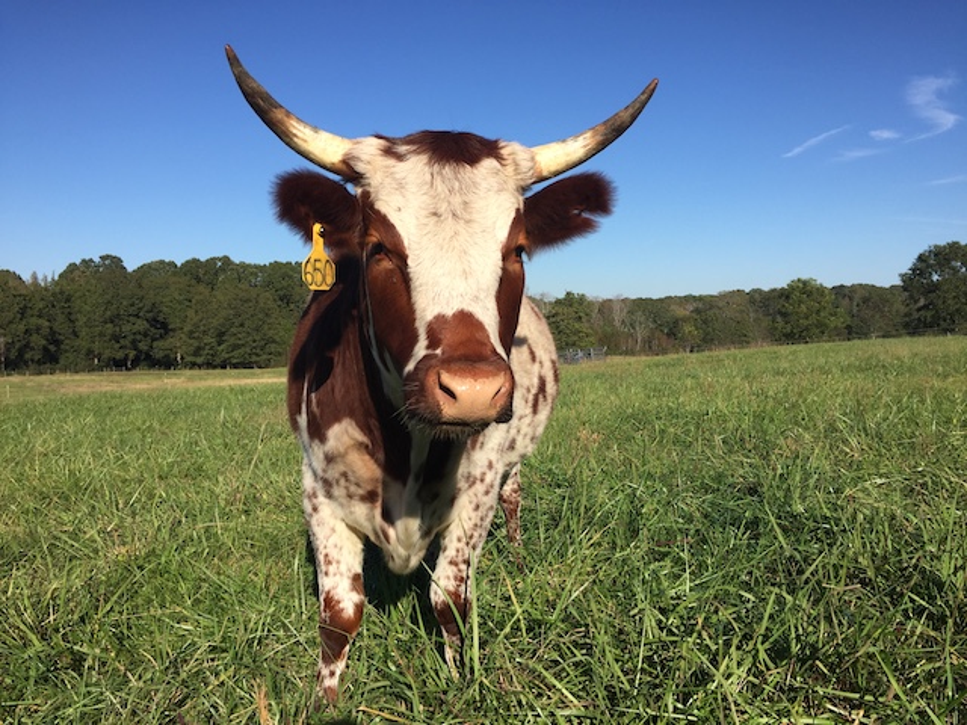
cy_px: 362
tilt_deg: -4.2
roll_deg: +1.4
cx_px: 484
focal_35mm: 29
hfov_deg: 61.7
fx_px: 810
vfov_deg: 48.2
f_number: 2.2
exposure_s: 1/1980
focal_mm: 4.15
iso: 32
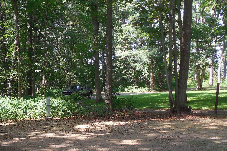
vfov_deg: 25.1
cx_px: 70
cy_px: 122
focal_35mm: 53
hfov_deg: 37.0
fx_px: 334
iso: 125
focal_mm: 4.5
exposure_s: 1/125
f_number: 3.3
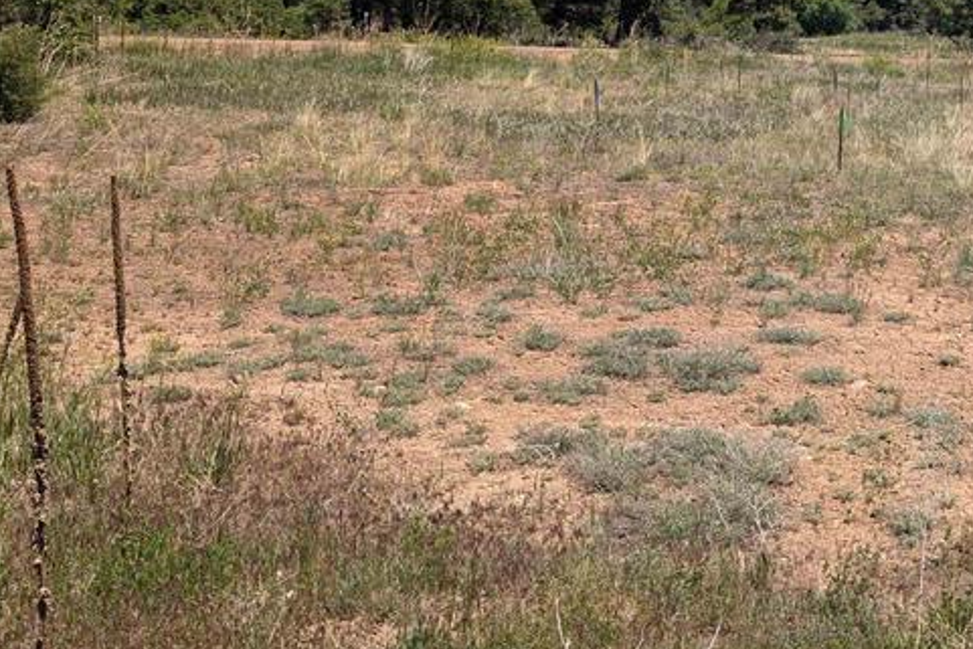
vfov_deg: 25.0
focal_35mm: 53
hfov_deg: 34.5
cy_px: 105
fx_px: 1433
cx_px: 947
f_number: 1.68
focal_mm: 6.9
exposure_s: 1/940
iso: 20
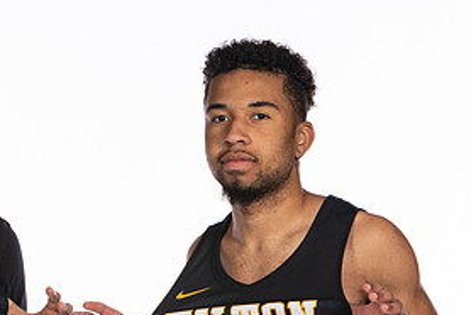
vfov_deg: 2.8
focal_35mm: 485
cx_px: 60
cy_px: 266
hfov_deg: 4.2
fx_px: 6352
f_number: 5.6
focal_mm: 135
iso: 100
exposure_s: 1/100
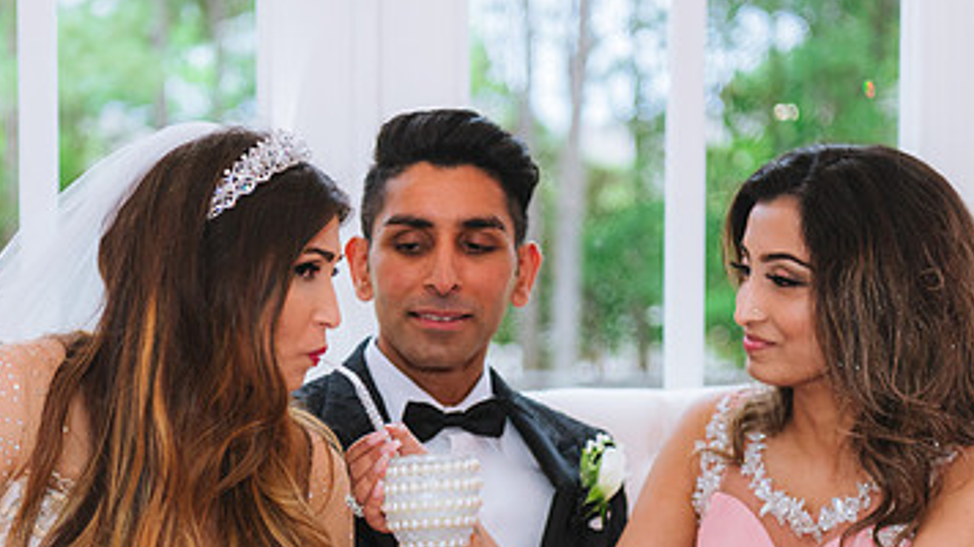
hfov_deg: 21.5
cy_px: 458
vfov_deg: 12.2
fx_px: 2556
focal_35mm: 99
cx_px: 380
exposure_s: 1/125
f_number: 2.8
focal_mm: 58
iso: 800
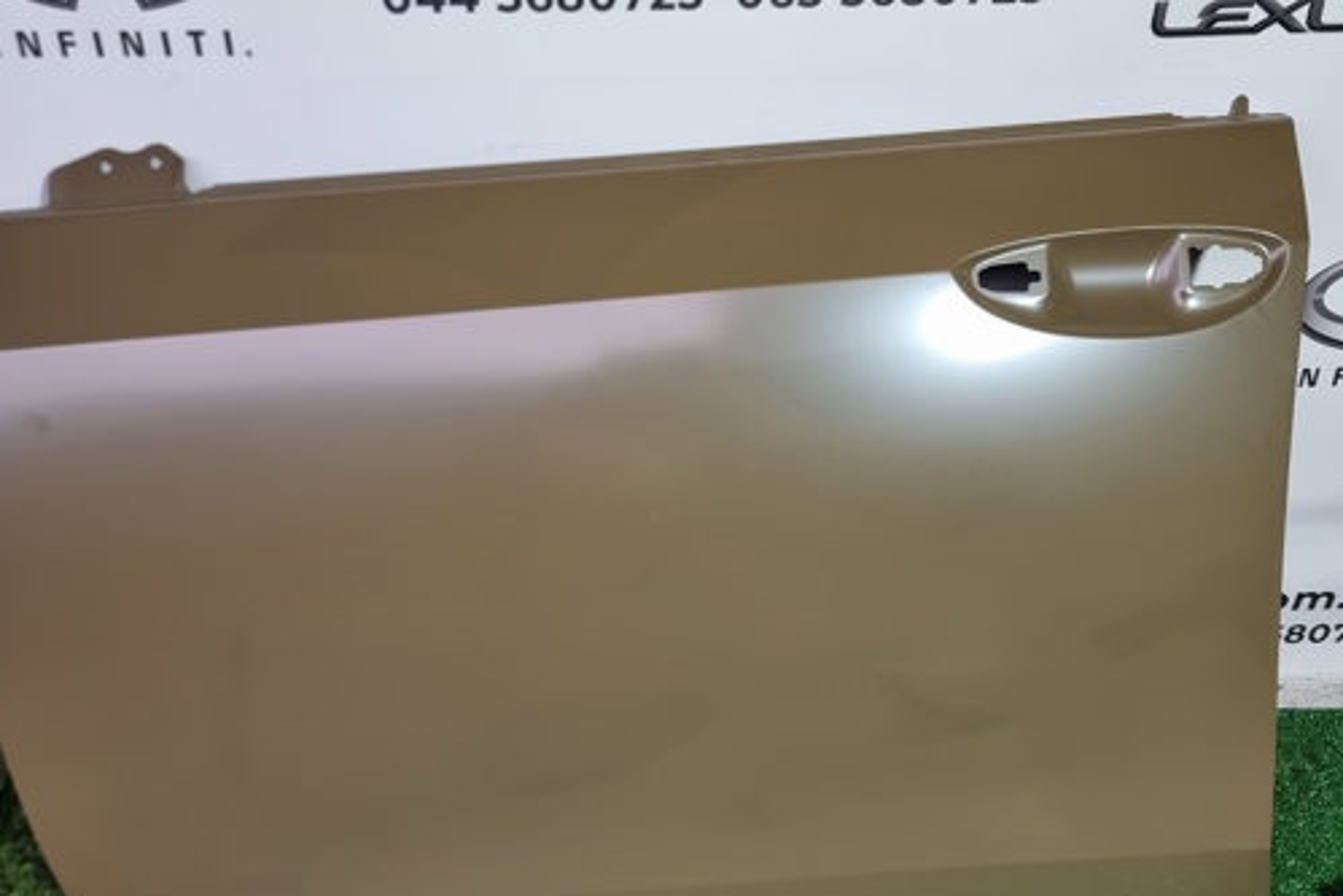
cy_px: 398
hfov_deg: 58.6
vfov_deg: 41.1
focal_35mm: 32
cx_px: 624
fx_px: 1194
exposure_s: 1/100
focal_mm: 6.7
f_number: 1.8
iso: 80
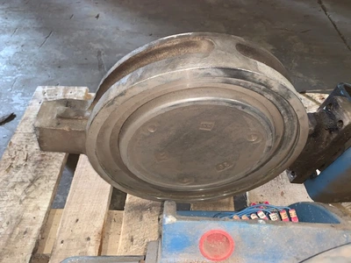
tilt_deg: -50.5
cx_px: 176
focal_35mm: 26
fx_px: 264
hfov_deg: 67.3
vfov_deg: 53.1
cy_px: 132
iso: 80
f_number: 1.8
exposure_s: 1/15
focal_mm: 4.25
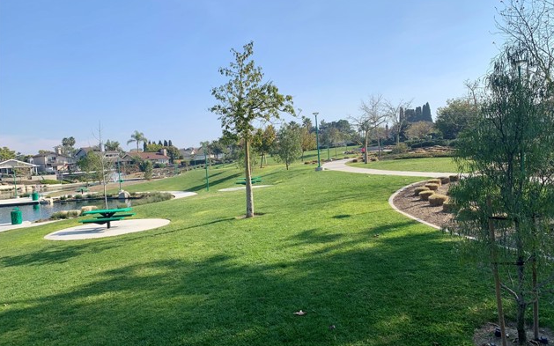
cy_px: 184
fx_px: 423
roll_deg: +3.6
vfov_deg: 44.5
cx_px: 279
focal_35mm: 28
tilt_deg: -2.6
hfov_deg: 66.5
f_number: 1.8
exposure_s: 1/2364
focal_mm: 4.25
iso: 25
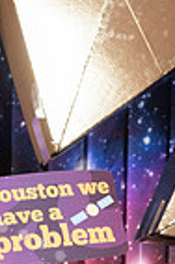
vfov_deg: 15.1
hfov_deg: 10.5
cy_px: 389
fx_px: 931
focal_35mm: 127
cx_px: -43
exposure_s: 1/160
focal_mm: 40
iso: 320
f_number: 9
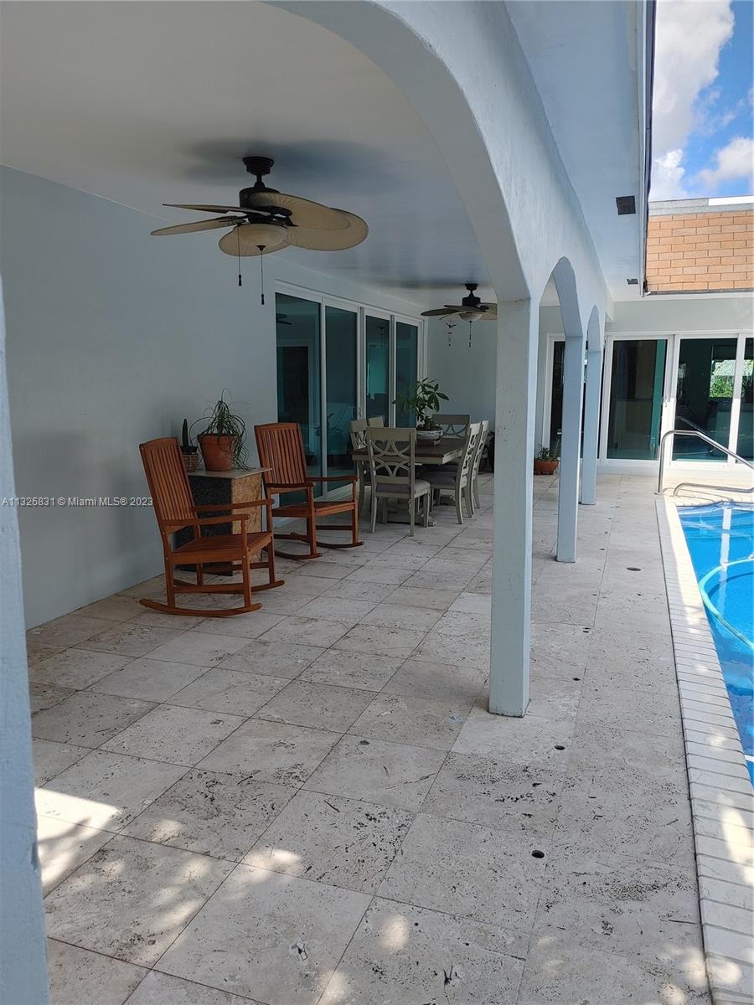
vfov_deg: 67.3
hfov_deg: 53.1
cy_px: 502
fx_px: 755
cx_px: 377
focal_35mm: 26
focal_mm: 4.81
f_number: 1.8
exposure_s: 1/559
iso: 50
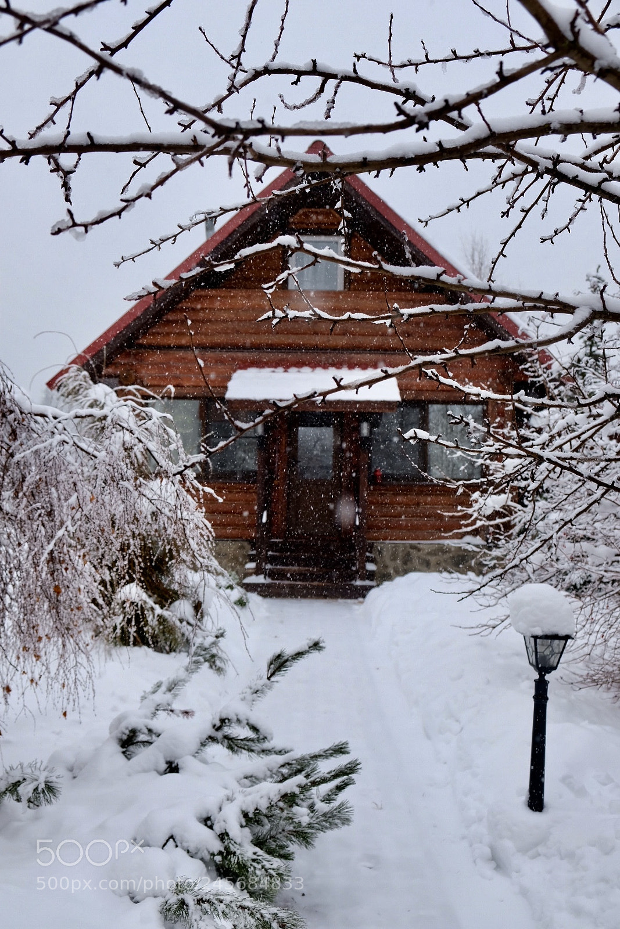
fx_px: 852
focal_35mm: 33
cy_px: 464
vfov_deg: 57.2
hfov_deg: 40.0
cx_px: 310
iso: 400
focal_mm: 22.3
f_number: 4
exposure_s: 1/300
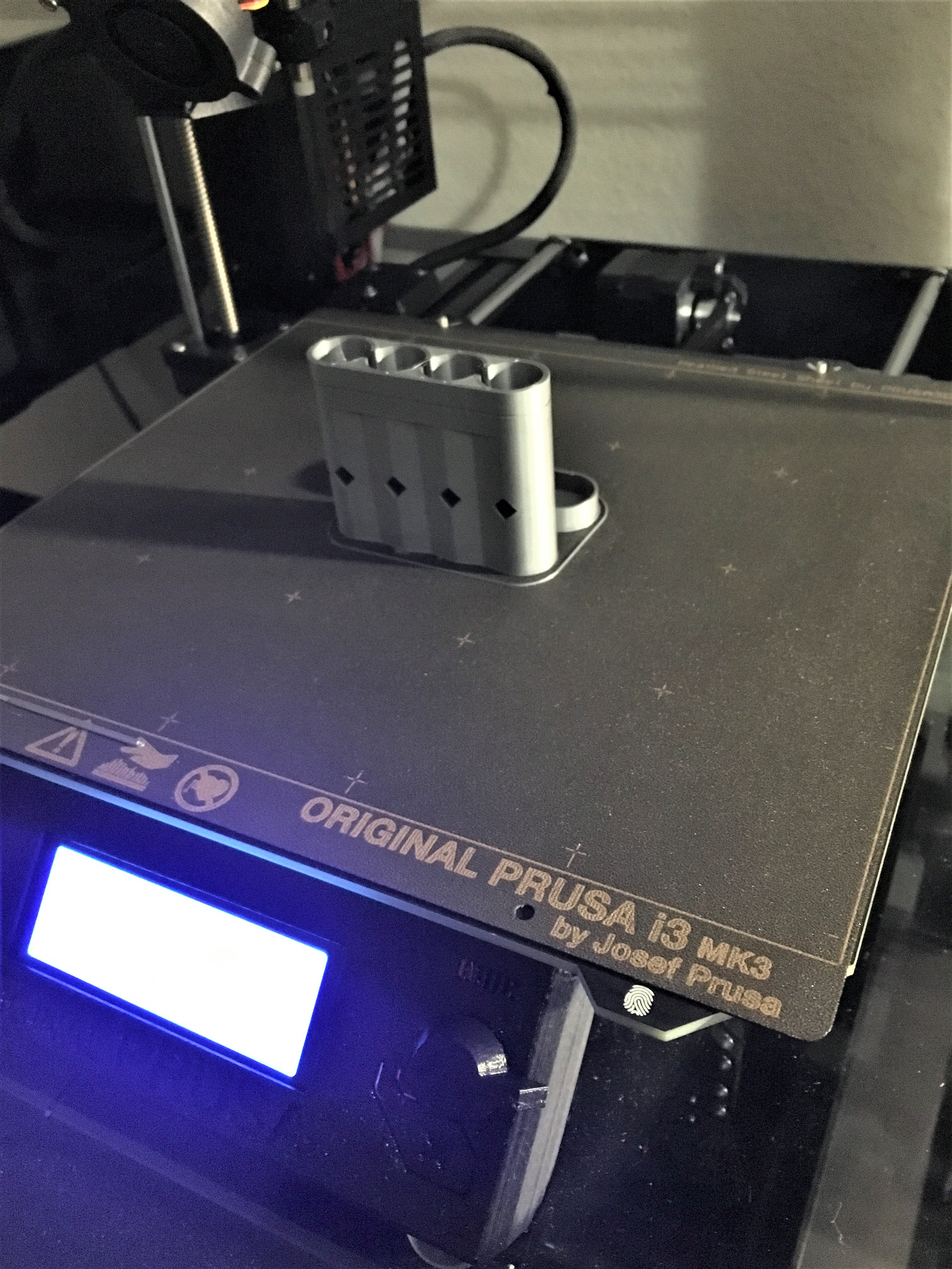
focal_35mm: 29
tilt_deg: -36.7
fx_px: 1063
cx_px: 476
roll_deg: +4.7
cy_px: 634
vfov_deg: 61.7
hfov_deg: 48.2
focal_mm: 4.15
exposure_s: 1/15
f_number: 2.2
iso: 800
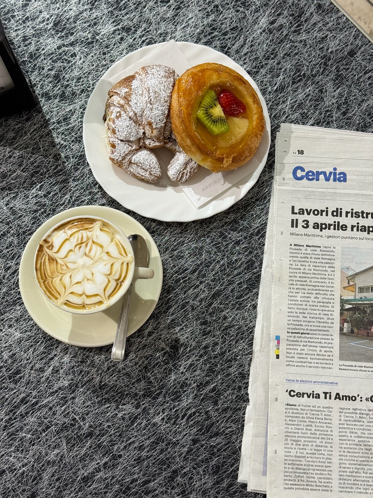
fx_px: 690
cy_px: 249
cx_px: 186
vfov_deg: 39.7
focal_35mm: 48
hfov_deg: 30.3
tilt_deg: -80.0
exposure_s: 1/50
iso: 160
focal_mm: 6.76
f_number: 1.78
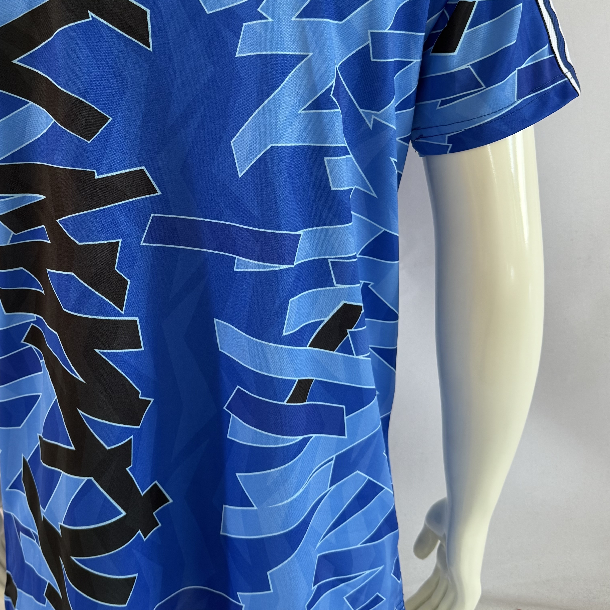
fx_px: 797
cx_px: 197
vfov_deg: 41.5
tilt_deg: -9.4
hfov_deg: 41.3
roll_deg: +1.2
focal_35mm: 40
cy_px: 216
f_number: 1.78
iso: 200
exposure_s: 1/105
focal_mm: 6.76
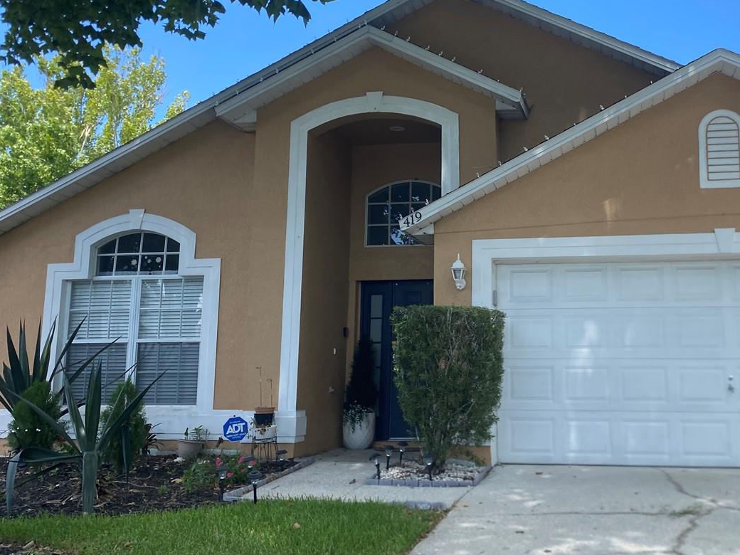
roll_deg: +0.0
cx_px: 510
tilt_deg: +7.7
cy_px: 251
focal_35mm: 40
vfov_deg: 35.9
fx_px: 855
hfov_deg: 45.9
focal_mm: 4.25
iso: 32
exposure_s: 1/981
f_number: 1.8
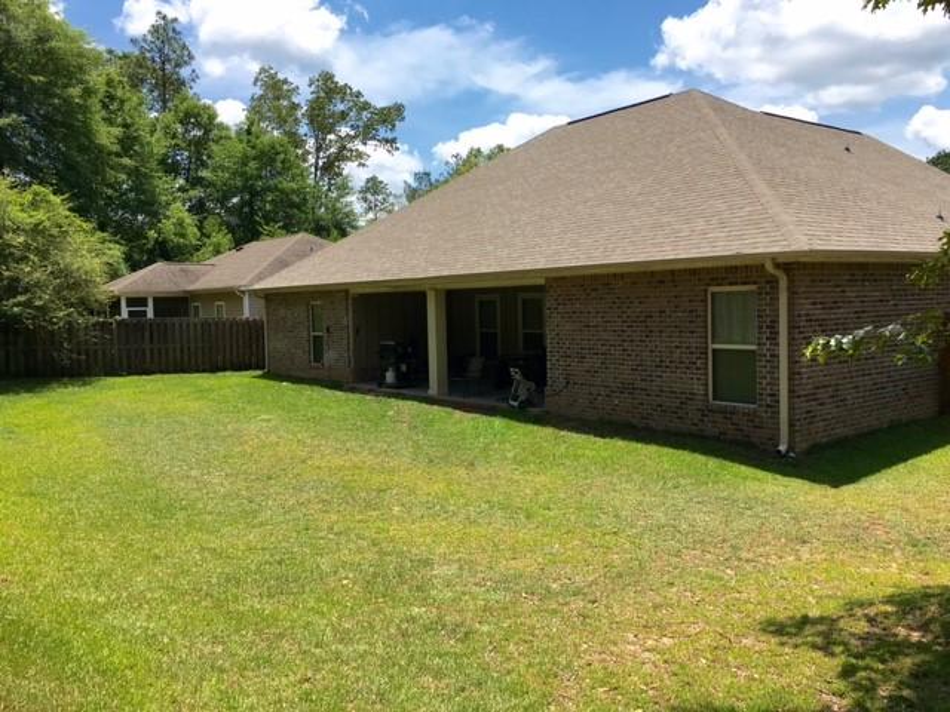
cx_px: 475
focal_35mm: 29
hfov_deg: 61.7
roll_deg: +1.4
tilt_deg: -3.3
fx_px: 796
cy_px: 356
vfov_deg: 48.2
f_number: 2.2
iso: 25
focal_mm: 4.15
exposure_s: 1/1603
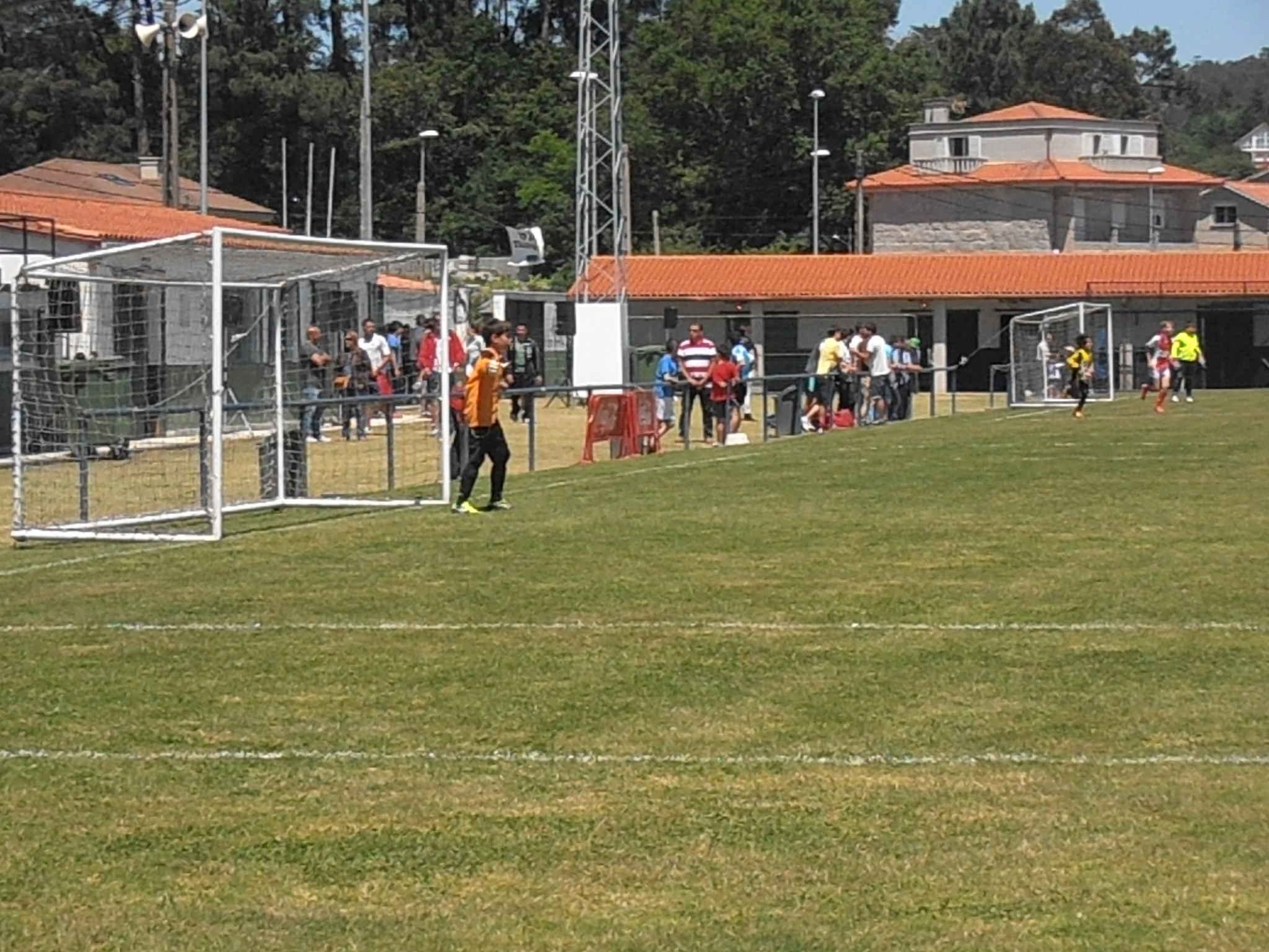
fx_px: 5059
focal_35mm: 138
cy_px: 476
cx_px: 634
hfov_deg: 14.3
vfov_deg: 10.7
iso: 400
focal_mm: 24.39
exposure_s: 1/320
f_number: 15
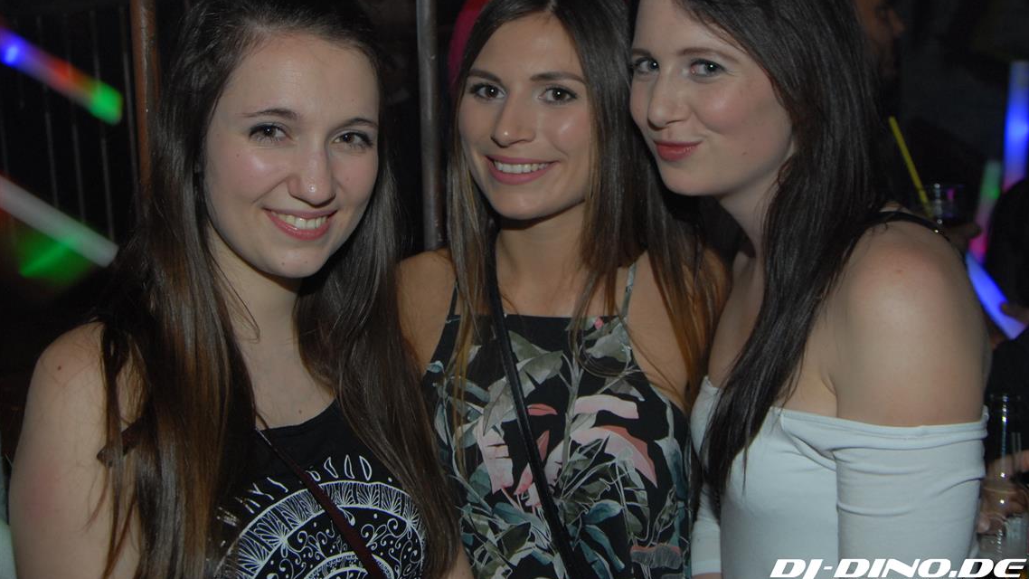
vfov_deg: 31.1
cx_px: 514
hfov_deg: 52.8
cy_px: 242
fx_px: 1037
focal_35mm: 38
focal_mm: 24
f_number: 5.6
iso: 400
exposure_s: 1/60
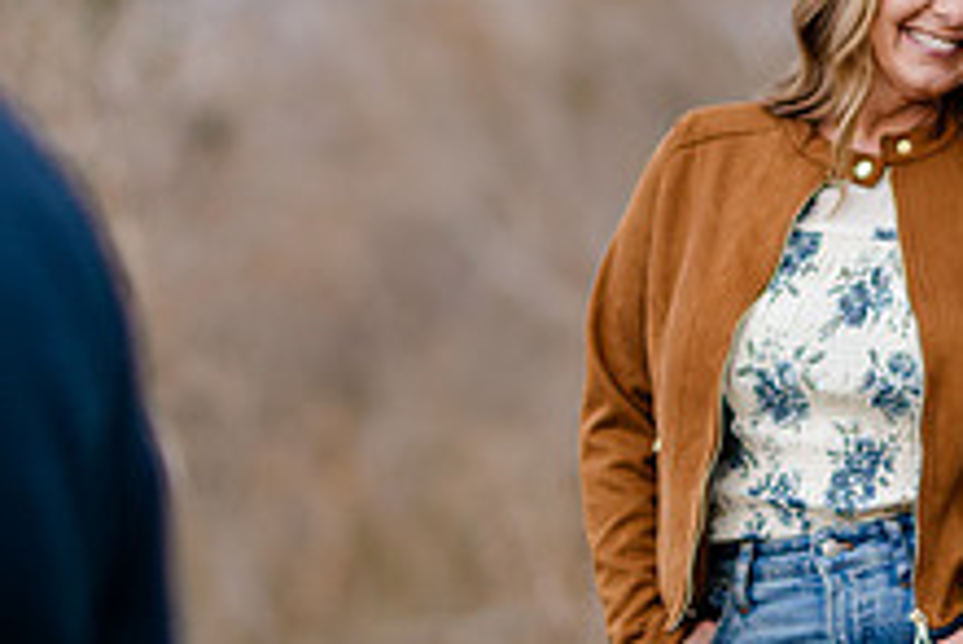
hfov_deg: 5.7
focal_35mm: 364
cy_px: 160
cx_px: 731
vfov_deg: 3.8
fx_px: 9743
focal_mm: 105
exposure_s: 1/1250
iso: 200
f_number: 2
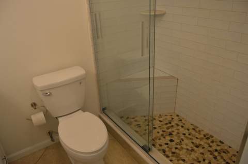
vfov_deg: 47.7
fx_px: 186
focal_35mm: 27
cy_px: 82
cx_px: 124
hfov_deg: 67.5
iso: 400
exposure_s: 1/80
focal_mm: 18
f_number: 4.5
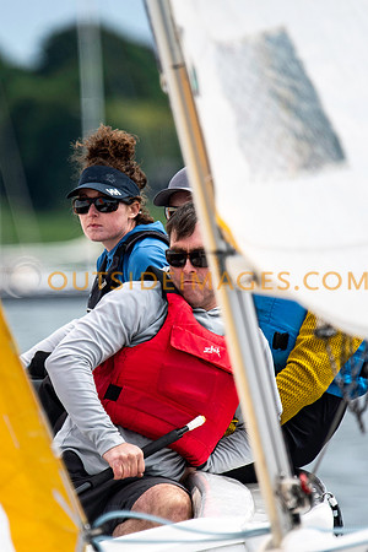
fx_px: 10349
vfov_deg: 3.1
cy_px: 276
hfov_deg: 2.0
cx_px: 129
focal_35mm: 675
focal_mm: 300
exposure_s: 1/3200
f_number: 4
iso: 250
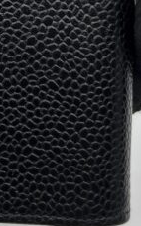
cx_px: -28
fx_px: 764
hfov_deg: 10.4
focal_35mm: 124
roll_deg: +1.4
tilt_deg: -39.6
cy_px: -33
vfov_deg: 16.3
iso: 32
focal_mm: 5.7
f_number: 1.5
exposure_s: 1/133
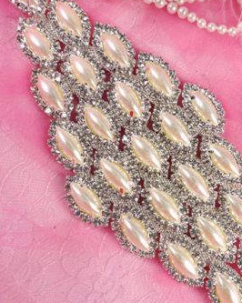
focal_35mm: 44
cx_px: 154
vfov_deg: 41.9
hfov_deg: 33.9
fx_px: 394
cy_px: 171
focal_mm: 5.3
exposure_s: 1/180
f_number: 3.7
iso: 80
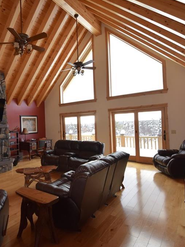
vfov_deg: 76.4
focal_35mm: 22
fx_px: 157
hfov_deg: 57.2
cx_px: 40
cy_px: 122
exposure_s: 1/125
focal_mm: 10
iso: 800
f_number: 5.6
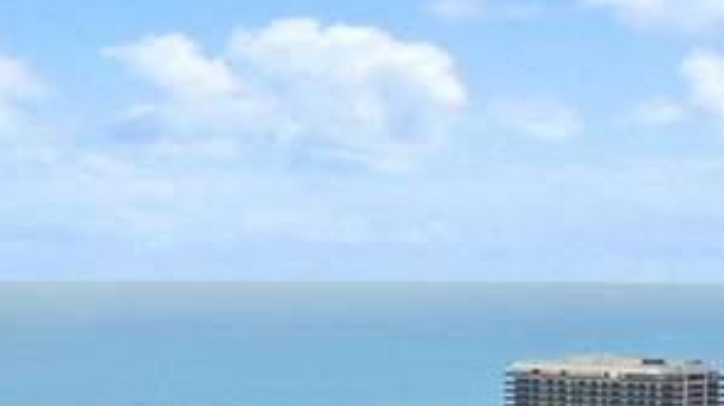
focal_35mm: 113
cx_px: 17
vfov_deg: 9.2
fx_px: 2168
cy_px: 1101
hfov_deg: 18.5
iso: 100
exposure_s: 1/2000
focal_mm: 12.29
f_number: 2.8
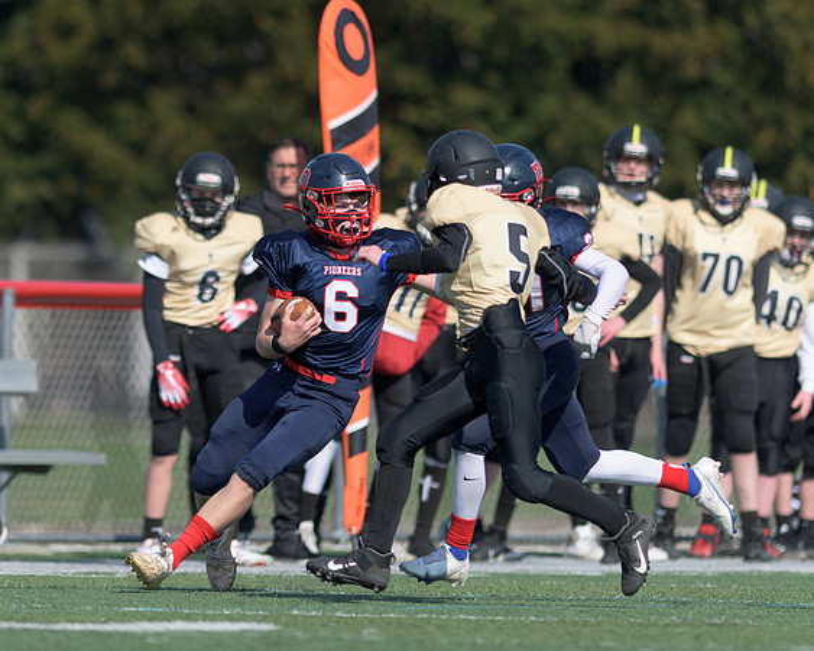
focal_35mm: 612
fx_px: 14742
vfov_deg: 2.5
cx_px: 302
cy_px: 182
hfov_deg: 3.2
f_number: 2.8
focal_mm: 300
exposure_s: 1/4000
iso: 200
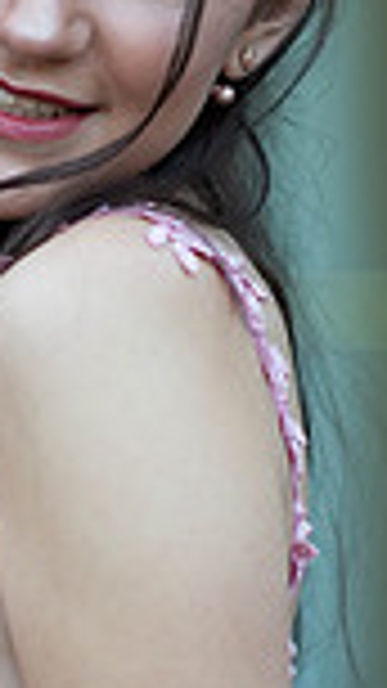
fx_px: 4764
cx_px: 70
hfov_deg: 4.6
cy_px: 288
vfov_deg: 8.3
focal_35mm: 261
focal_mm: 85
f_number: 2
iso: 250
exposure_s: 1/640
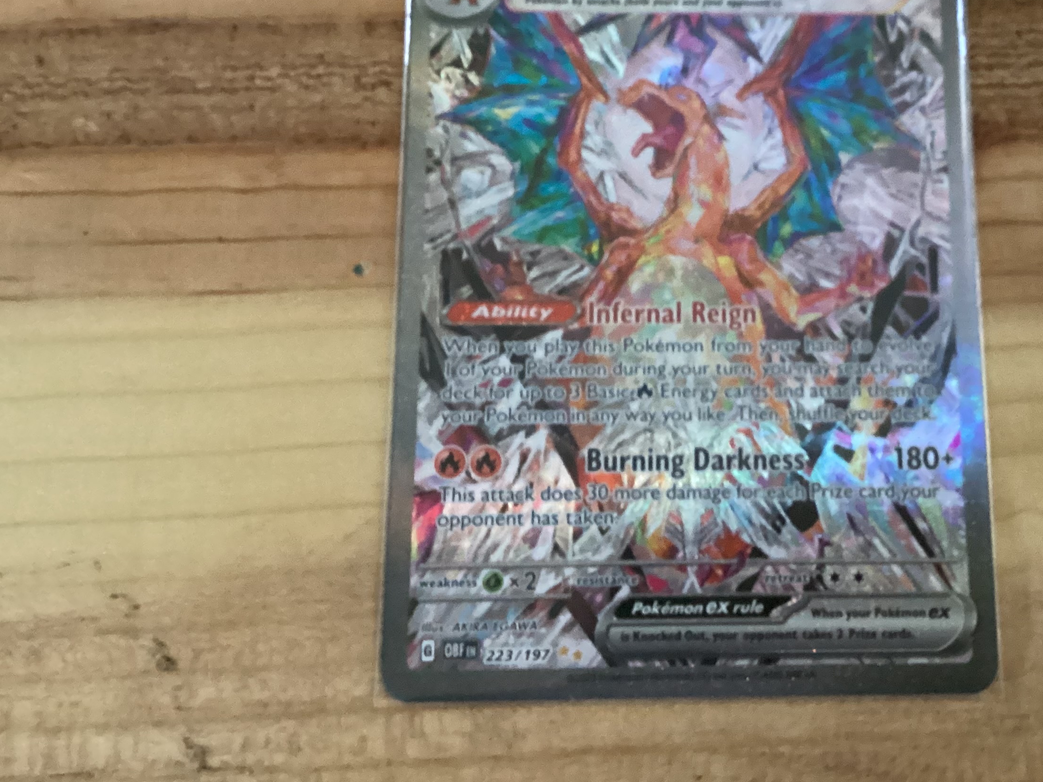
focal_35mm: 46
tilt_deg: -76.6
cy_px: 225
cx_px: 712
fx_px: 1386
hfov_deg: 40.6
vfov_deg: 31.1
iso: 640
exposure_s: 1/30
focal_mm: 3.3
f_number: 2.4
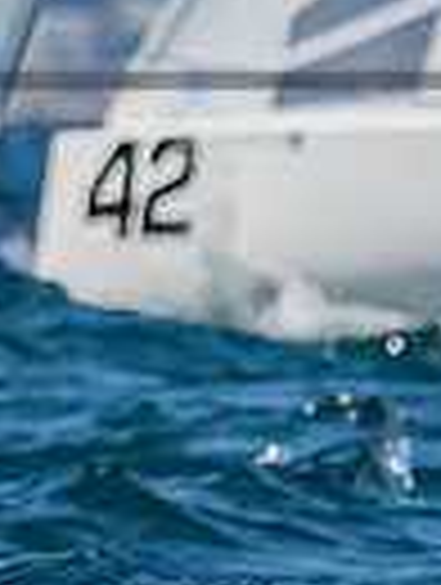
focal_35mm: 3239
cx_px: -1021
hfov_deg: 0.5
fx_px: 54839
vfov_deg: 0.6
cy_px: 515
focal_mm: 290
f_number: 6.3
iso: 400
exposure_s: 1/2500
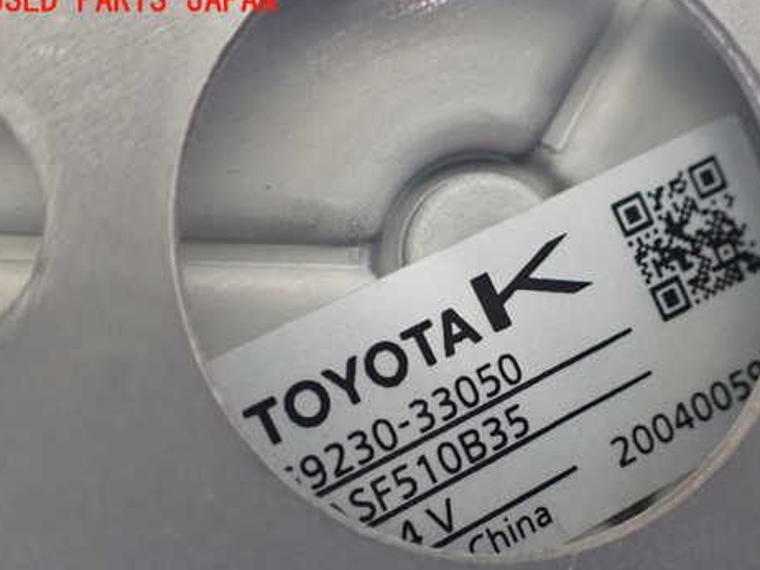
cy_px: 351
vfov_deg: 36.6
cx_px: 470
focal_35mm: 39
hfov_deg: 47.5
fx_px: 856
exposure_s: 1/30
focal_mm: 5.4
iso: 800
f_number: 2.3
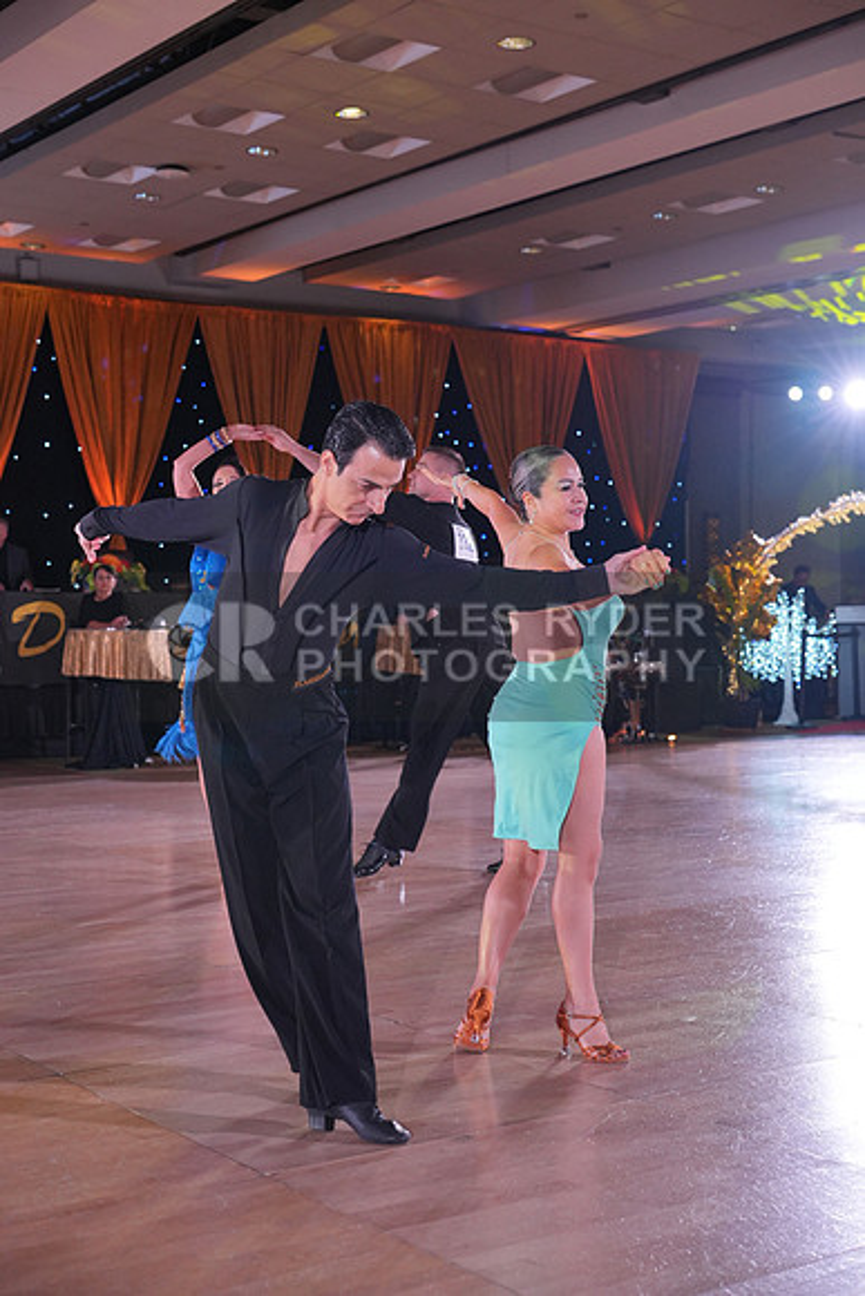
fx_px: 1801
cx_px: 432
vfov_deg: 39.6
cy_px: 648
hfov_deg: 27.0
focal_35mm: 50
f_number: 4
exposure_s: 1/400
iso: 1600
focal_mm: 50
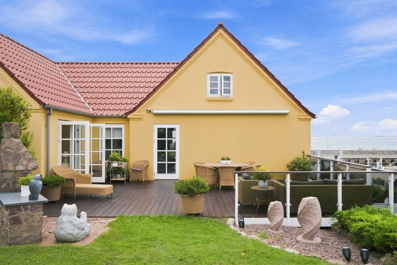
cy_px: 132
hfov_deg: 63.7
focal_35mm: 29
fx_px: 320
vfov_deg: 44.9
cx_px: 198
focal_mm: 19.1
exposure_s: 1/200
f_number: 8
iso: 200
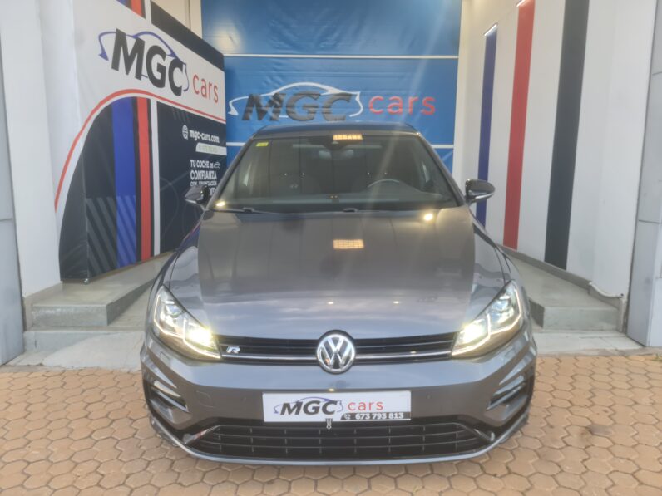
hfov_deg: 69.4
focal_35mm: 25
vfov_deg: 54.9
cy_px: 248
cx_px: 331
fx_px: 478
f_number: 1.8
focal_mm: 7
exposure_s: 1/100
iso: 50
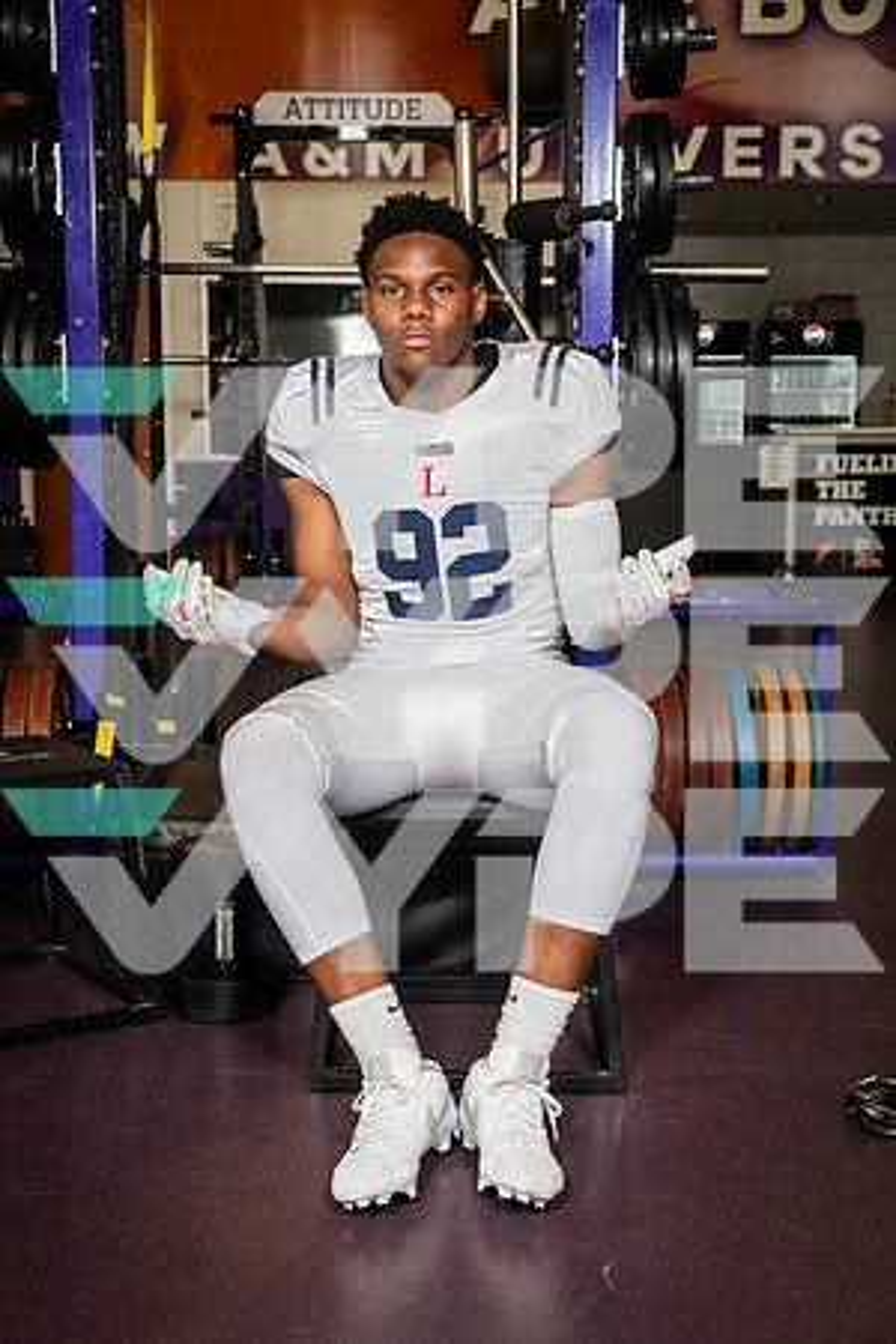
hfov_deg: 26.0
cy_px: 672
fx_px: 1941
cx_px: 448
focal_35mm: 52
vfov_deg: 38.2
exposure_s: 1/250
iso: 800
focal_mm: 52
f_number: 7.1
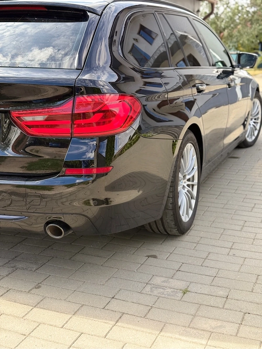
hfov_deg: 30.3
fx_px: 484
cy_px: 174
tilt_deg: -13.5
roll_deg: +0.2
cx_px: 131
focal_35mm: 48
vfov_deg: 39.7
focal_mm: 6.76
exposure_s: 1/706
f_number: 1.78
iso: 80
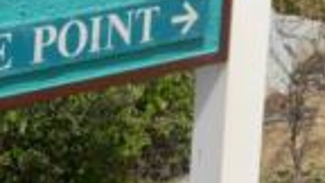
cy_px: -241
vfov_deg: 6.4
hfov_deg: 11.9
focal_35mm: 181
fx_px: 1560
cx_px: 142
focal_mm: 26
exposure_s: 1/200
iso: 200
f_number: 18
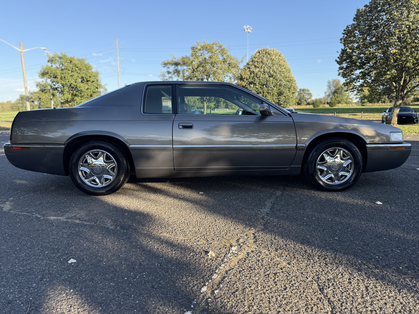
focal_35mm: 24
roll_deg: +0.6
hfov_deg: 71.6
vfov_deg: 56.8
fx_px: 291
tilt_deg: -7.3
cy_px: 157
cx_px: 210
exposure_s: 1/1156
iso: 100
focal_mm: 6.76
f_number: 1.78
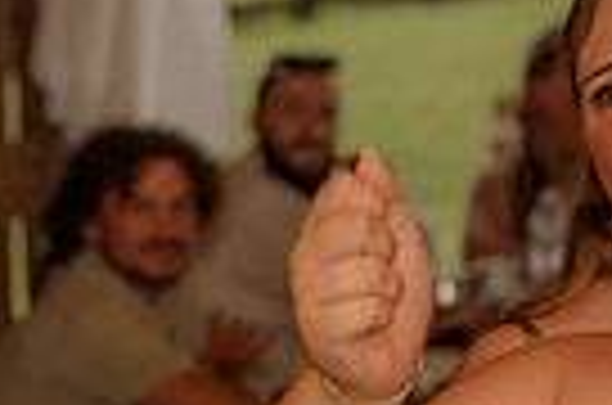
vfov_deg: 3.8
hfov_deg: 5.6
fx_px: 6106
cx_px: -478
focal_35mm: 360
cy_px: 650
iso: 320
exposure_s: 1/200
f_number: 4
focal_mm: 70
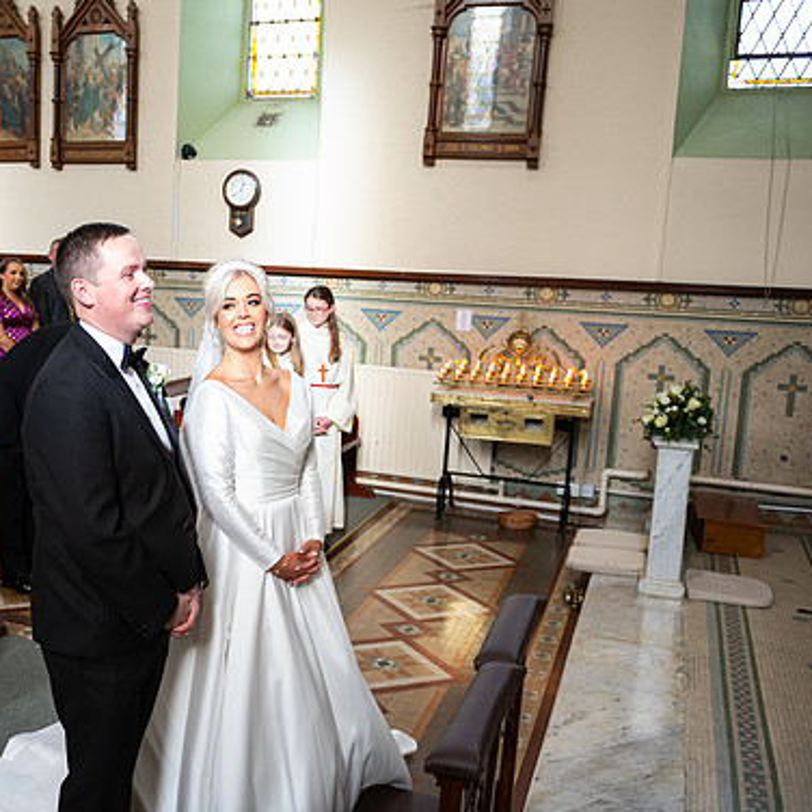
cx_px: 227
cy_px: 401
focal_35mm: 38
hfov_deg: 42.8
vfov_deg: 43.9
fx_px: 1008
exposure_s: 1/160
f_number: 3.5
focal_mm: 29
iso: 800
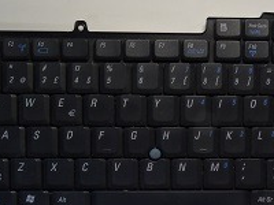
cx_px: 182
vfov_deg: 21.6
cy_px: 118
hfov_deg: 28.4
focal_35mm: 68
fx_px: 538
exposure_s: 1/8
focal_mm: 6.1
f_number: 5
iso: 200
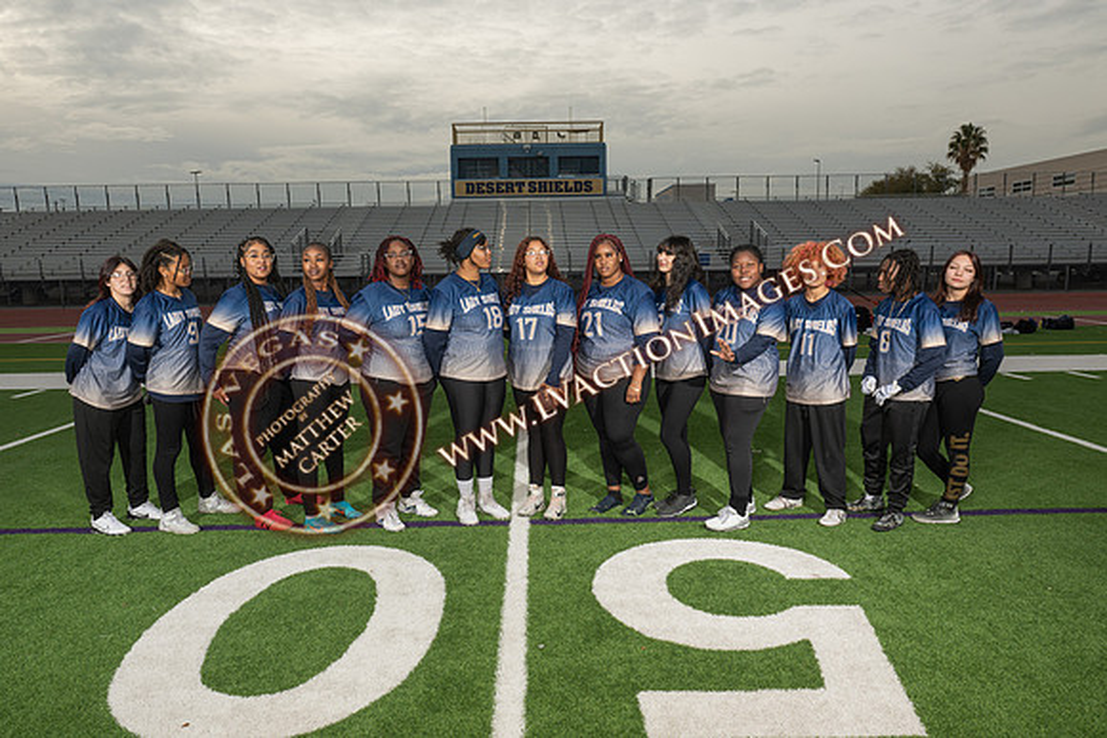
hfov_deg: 70.4
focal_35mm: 26
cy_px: 392
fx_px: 785
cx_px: 538
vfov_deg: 50.4
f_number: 8
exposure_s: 1/200
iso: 160
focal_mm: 24
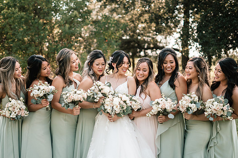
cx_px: 112
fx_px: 390
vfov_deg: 23.0
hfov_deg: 33.9
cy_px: 84
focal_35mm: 59
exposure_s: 1/2000
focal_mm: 50
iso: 250
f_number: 1.8
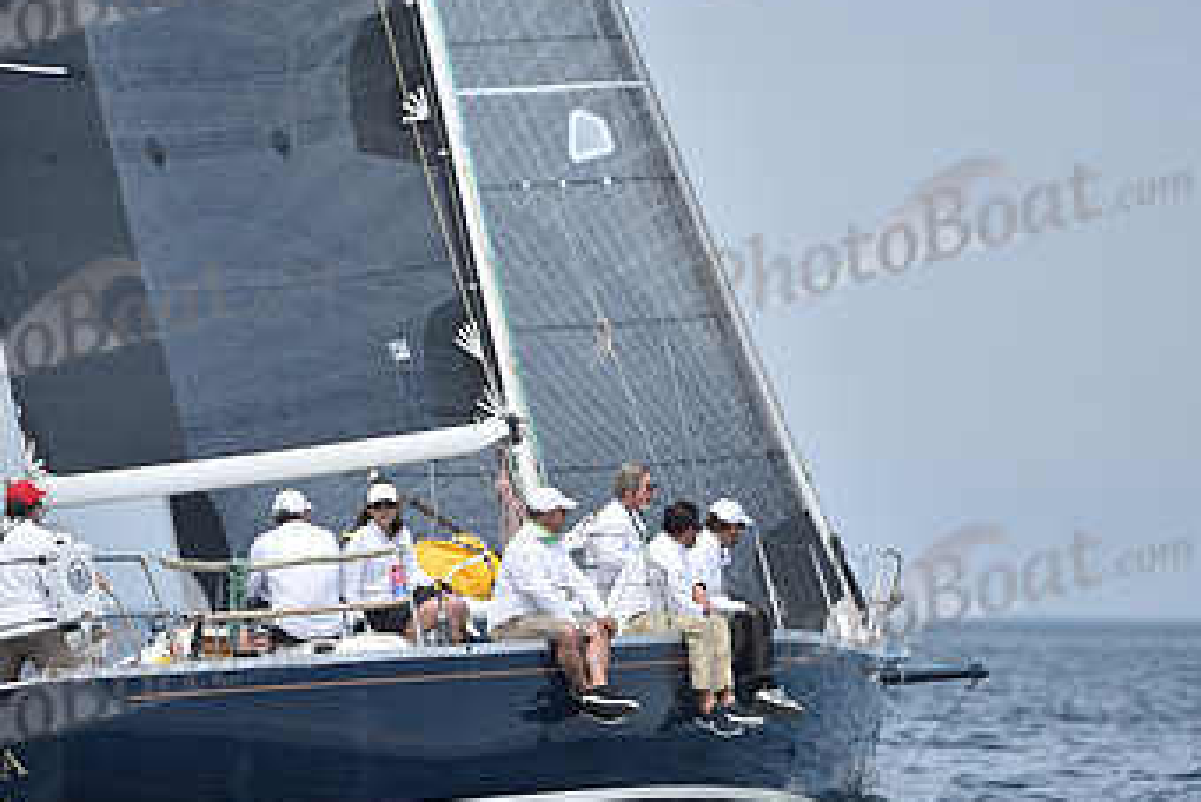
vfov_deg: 4.0
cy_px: 465
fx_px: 11380
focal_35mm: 341
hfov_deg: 6.0
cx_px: 516
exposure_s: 1/4000
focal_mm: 200
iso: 200
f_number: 3.2
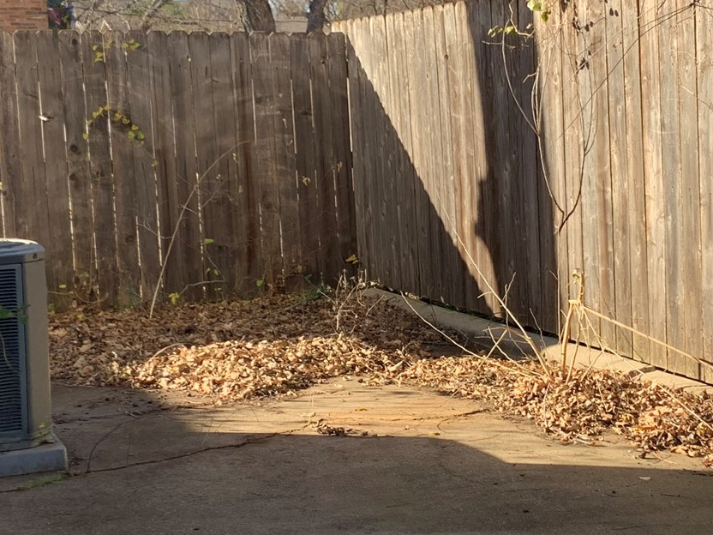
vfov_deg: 22.9
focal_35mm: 64
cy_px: 241
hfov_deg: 30.2
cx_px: 416
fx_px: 1318
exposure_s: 1/463
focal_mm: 4.25
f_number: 1.8
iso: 25
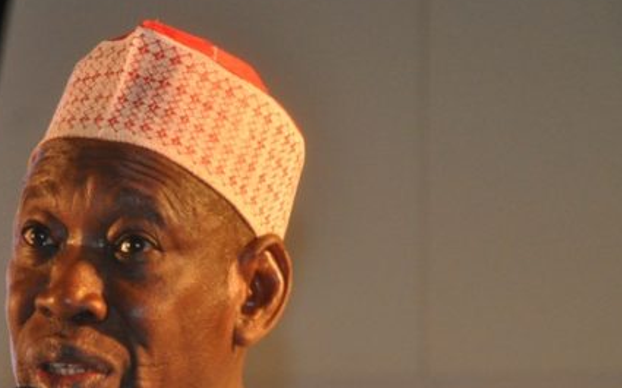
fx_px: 4911
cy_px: 305
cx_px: 190
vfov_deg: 4.5
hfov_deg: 7.2
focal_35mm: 290
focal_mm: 105
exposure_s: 1/125
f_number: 5.6
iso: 1600
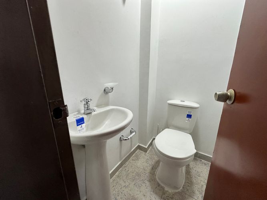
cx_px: 134
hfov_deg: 102.1
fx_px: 108
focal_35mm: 14
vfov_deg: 85.7
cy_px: 100
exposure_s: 1/120
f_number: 2.2
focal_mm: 2.22
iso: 125
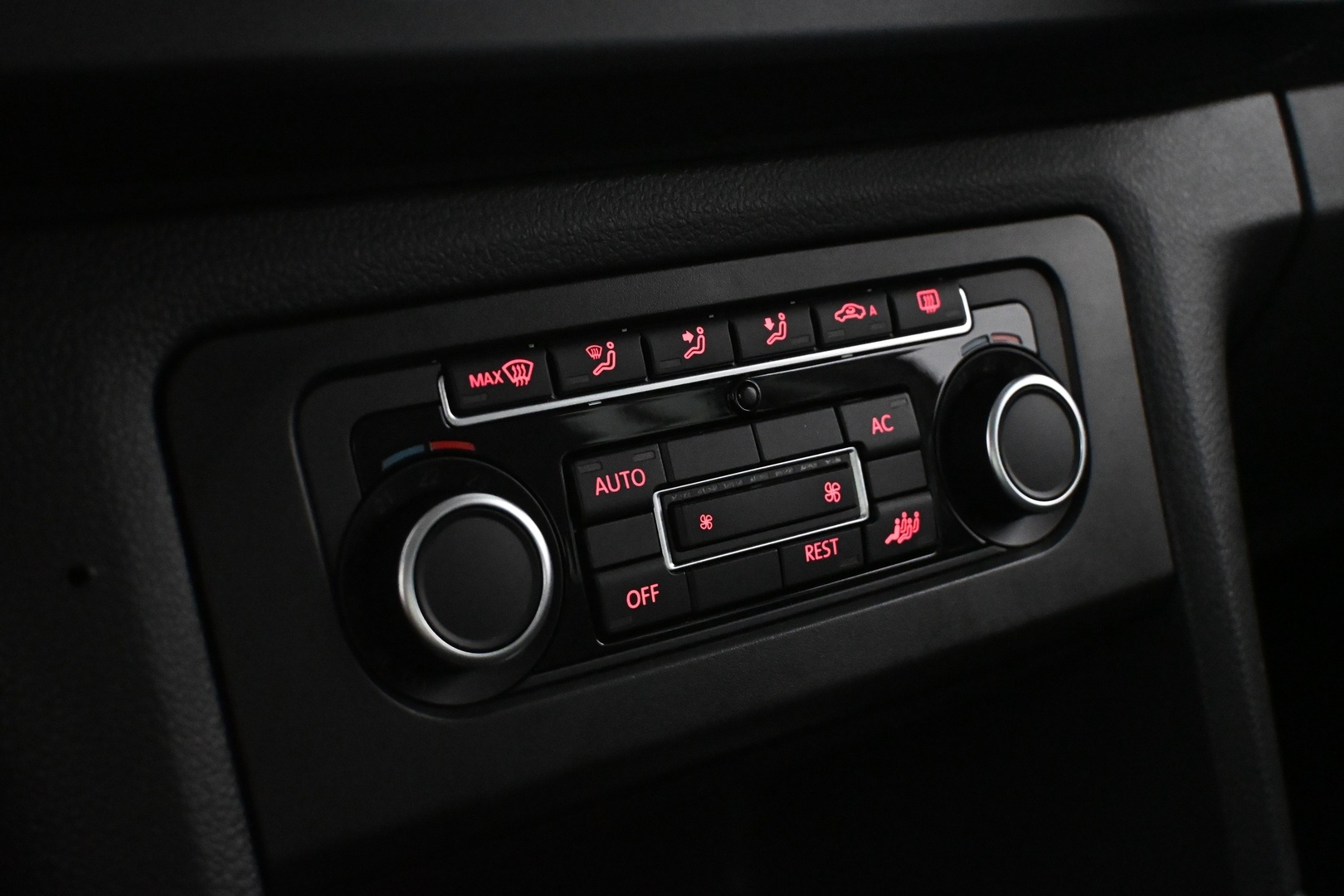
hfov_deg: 41.7
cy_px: 448
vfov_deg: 28.5
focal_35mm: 47
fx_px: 1764
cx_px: 672
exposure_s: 1/60
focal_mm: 31.5
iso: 9000
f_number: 5
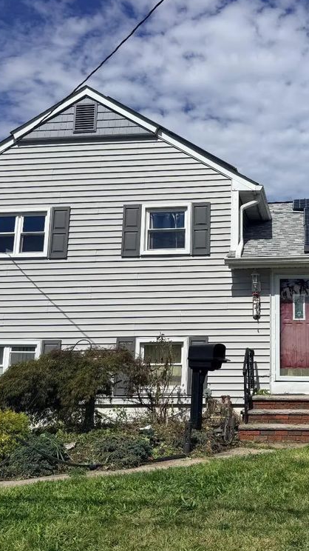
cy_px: 274
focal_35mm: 36
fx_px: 525
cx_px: 252
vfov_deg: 55.3
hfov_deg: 31.8
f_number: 1.78
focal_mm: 6.76
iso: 80
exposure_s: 1/11905
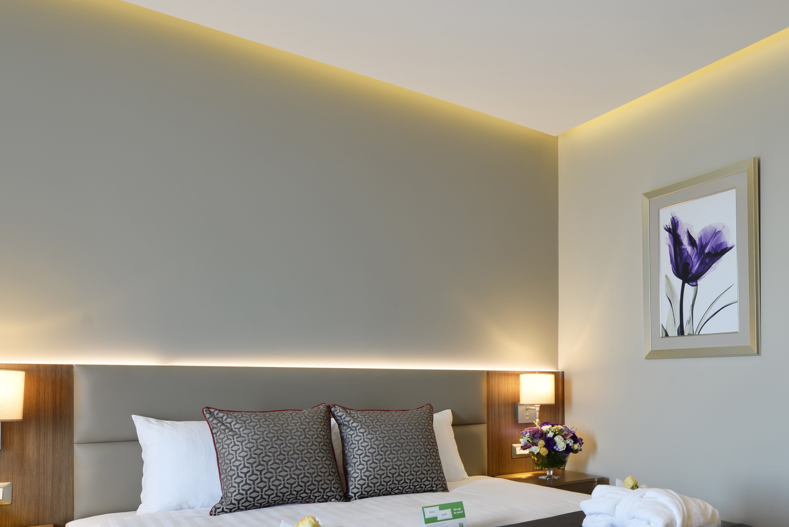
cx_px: 650
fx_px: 592
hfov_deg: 60.9
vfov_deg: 46.6
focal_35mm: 27
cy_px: 382
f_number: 9
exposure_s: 1/1.3
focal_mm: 14
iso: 100
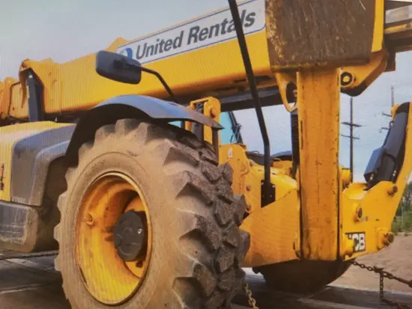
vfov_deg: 53.1
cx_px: 206
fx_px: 310
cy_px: 154
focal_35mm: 26
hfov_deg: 67.3
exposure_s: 1/120
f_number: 1.6
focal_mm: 5.1
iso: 125
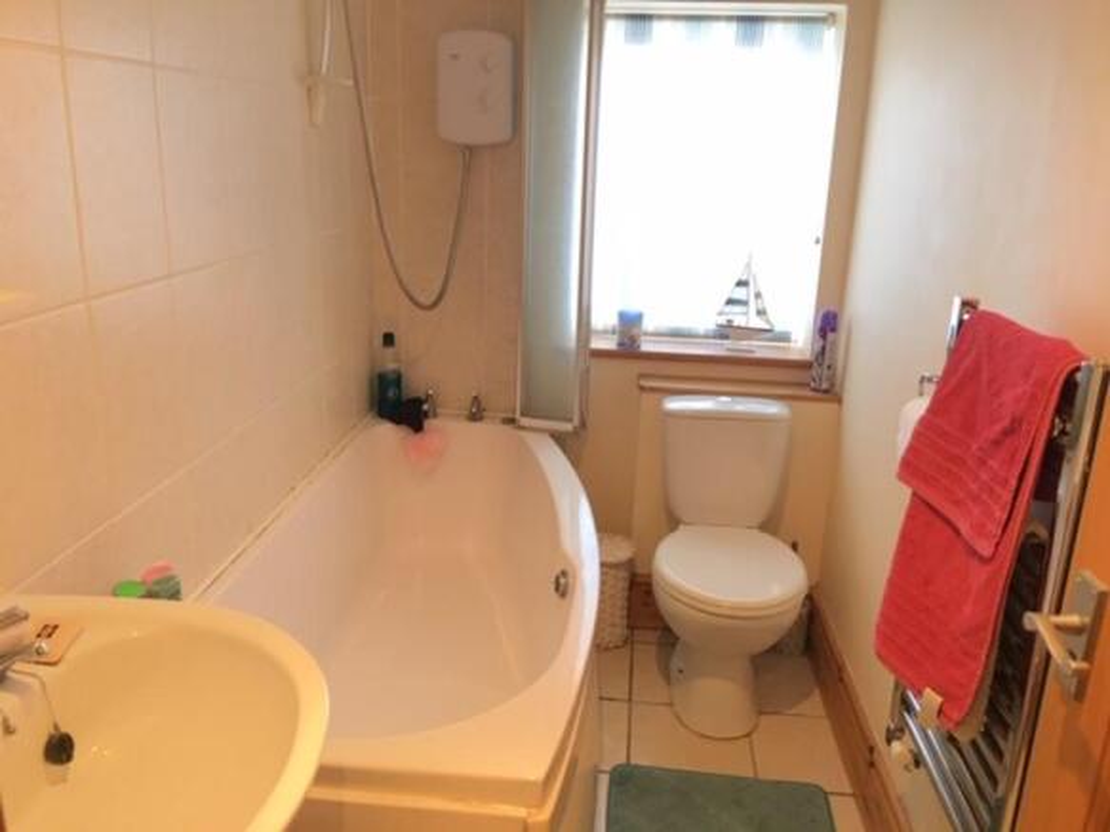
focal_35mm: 29
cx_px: 555
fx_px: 930
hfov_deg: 61.7
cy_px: 416
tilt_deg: -15.1
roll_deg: -2.3
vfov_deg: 48.2
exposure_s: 1/17
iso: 64
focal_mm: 4.15
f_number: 2.2
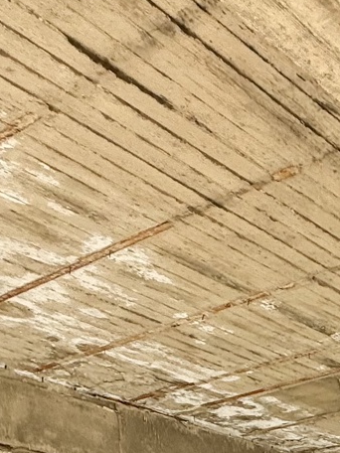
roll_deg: -0.1
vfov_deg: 25.7
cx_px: 551
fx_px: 773
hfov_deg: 20.2
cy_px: 655
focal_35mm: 59
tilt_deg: -0.2
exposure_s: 1/294
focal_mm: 2.22
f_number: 2.2
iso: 64
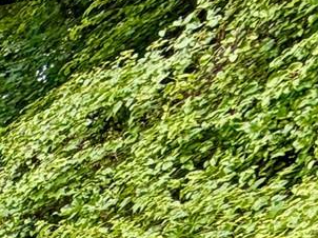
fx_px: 872
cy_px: 695
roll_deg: +0.6
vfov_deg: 10.9
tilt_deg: -2.3
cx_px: -675
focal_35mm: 95
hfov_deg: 11.0
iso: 40
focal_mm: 2.22
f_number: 2.2
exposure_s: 1/233
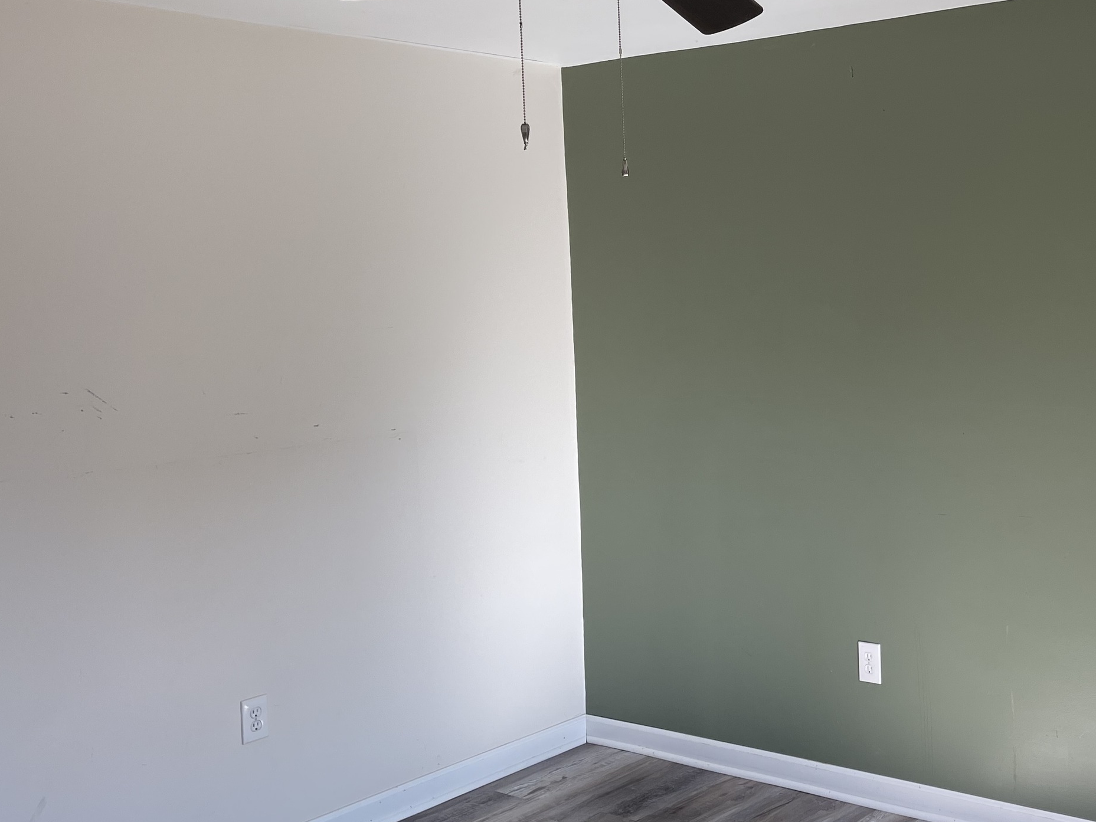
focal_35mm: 43
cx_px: 894
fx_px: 1362
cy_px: 343
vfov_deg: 33.5
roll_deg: +1.3
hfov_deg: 41.7
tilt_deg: -3.3
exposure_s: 1/121
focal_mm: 5.1
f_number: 1.6
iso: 64
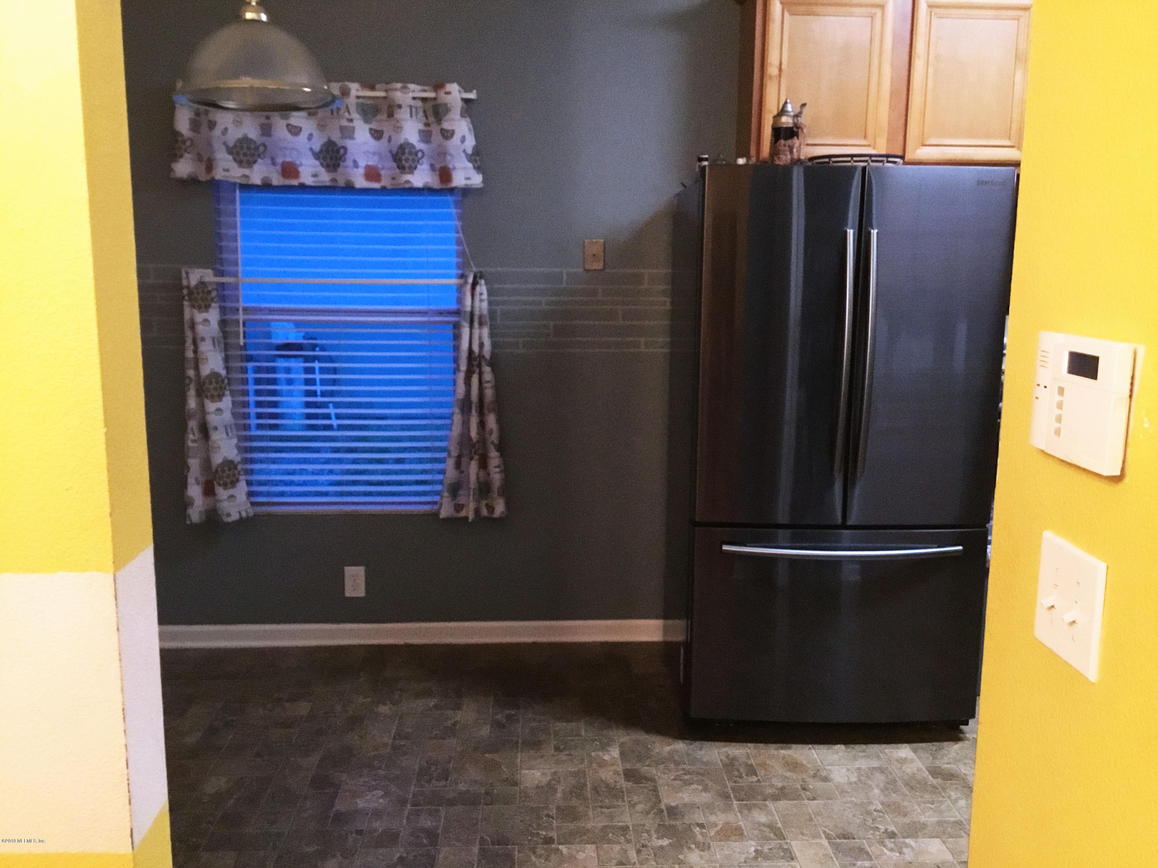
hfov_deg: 58.4
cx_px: 579
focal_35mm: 31
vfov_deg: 45.4
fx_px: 1037
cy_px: 434
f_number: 2.4
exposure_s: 1/15
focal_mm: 3.3
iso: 400
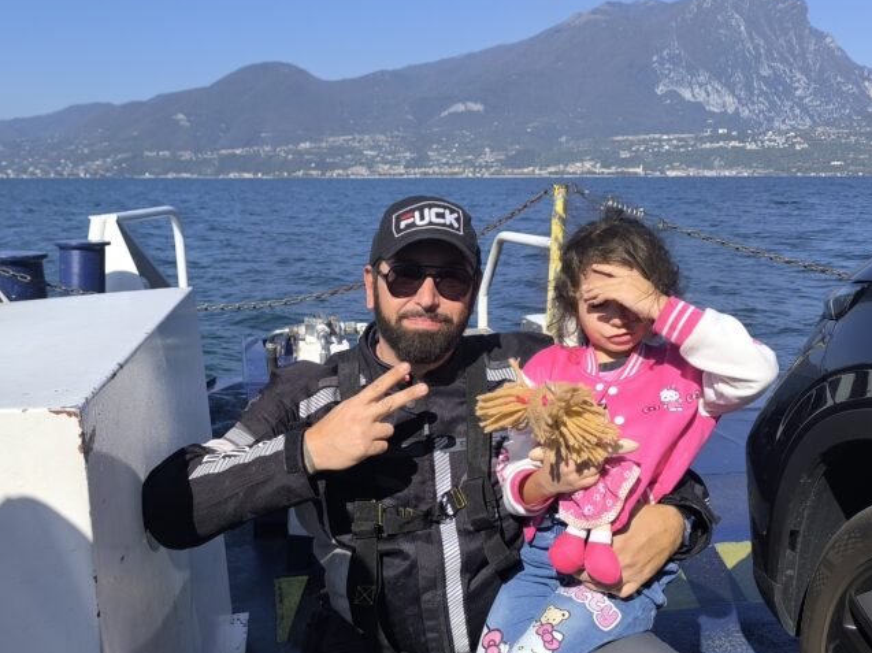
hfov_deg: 49.2
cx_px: 285
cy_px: 422
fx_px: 932
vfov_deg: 38.3
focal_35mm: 37
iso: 50
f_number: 1.65
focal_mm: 6.14
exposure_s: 1/1211
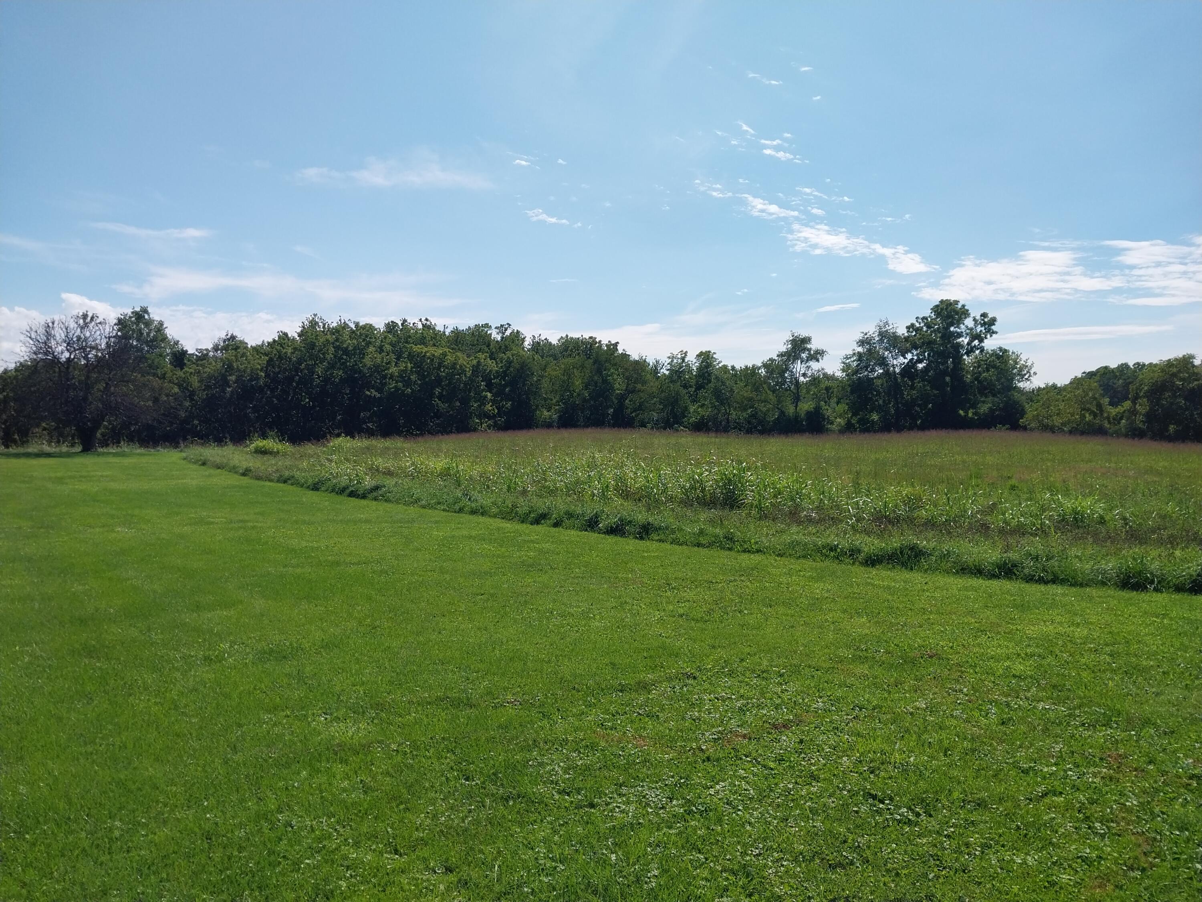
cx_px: 601
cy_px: 451
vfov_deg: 53.1
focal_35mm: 26
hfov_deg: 67.3
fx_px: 903
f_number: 1.8
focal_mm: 4
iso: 20
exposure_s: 1/1244
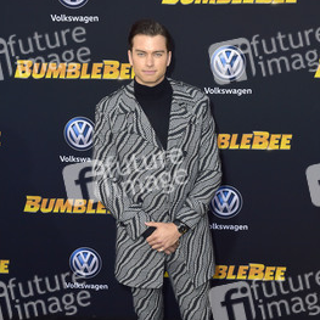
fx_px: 596
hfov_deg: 30.0
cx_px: 161
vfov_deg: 29.6
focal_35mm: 57
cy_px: 238
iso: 250
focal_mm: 44
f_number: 6.3
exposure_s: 1/250
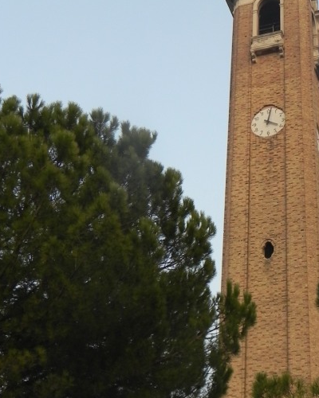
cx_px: 226
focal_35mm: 66
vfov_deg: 28.7
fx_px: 779
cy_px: 221
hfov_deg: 23.0
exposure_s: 1/374
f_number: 2.8
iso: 160
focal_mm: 5.9
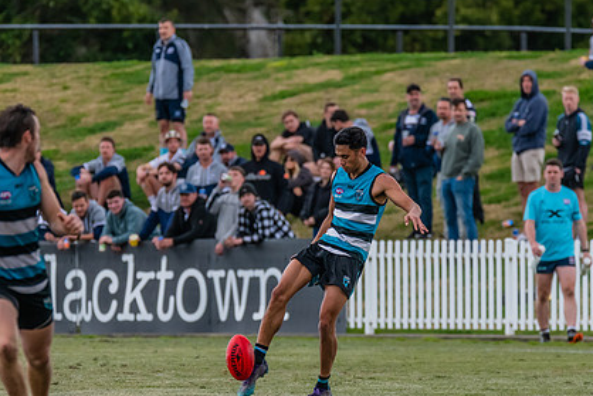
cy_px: 232
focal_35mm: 536
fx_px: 8832
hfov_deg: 3.8
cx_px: 295
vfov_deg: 2.6
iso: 2500
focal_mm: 360
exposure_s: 1/1600
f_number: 6
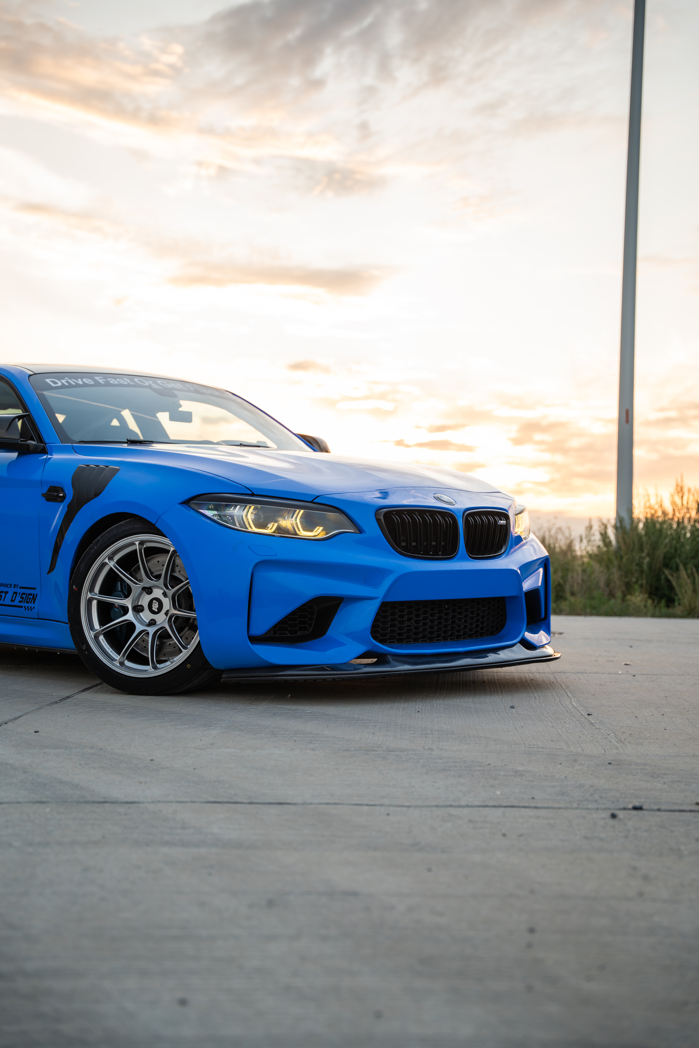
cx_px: 350
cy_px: 524
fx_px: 1404
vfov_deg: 41.0
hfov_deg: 28.0
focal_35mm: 48
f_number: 2.8
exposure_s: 1/100
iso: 200
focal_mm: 48.2
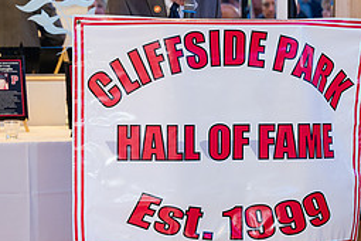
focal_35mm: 179
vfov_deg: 7.7
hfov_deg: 11.5
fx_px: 1795
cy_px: 102
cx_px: 202
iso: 1250
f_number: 3.2
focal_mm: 78
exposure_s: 1/125
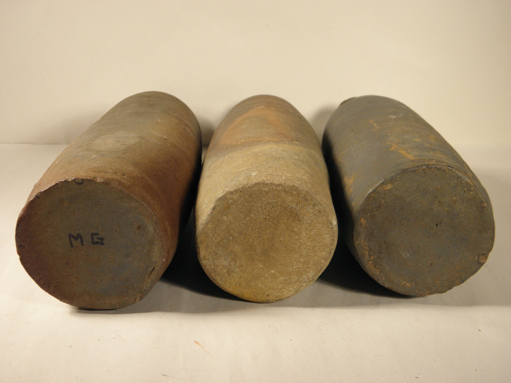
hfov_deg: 42.9
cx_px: 256
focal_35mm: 44
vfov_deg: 32.9
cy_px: 192
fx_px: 650
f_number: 3.9
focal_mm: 7.9
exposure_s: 1/40
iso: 100
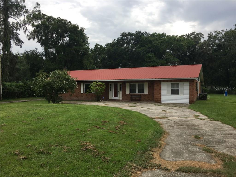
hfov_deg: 61.7
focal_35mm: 29
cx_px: 118
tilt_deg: +1.1
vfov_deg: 48.2
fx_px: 198
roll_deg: -1.3
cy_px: 88
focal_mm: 4.15
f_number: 2.2
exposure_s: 1/1148
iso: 25
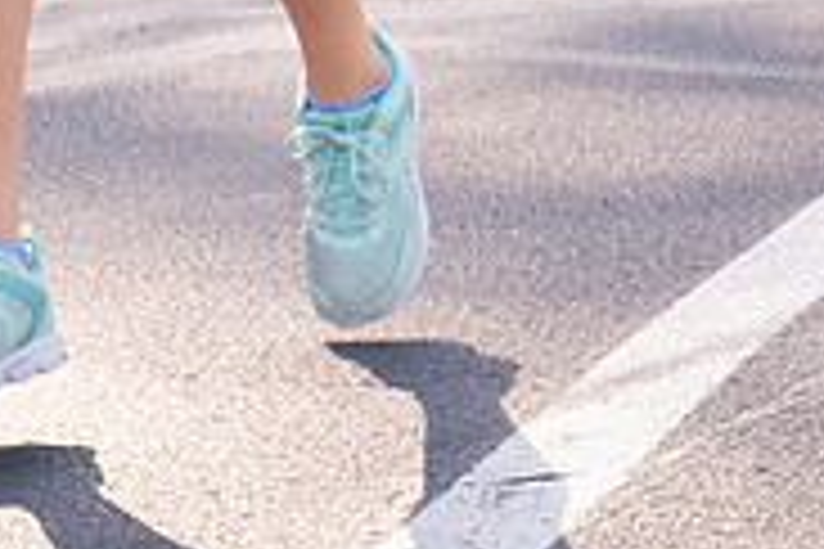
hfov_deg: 6.0
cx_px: 803
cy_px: 344
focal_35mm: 340
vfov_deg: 4.0
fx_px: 7782
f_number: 8
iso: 800
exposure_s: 1/500
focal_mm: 82
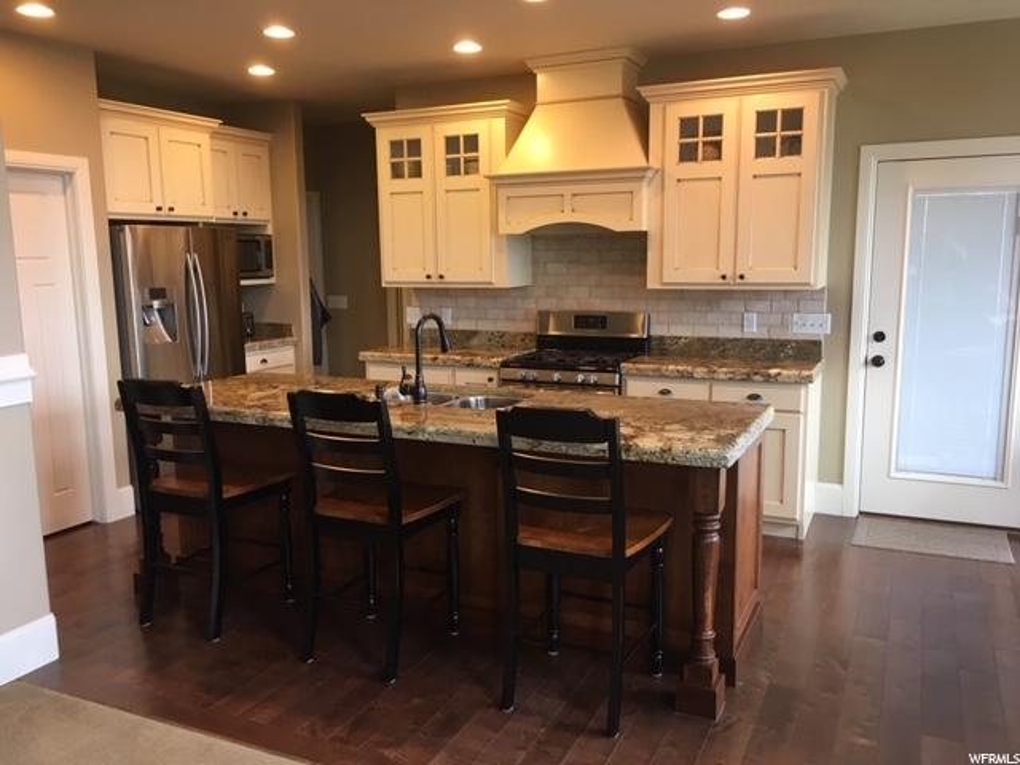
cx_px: 510
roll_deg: +0.8
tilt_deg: -10.0
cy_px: 382
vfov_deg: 48.2
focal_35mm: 29
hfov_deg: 61.7
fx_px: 855
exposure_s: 1/30
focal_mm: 4.15
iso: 80
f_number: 2.2
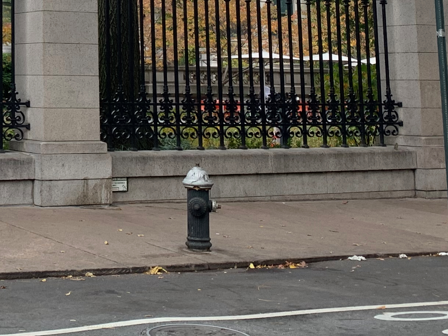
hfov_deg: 21.6
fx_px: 1113
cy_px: -106
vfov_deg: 16.2
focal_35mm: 86
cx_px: -41
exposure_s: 1/135
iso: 25
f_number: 1.8
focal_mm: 4.25
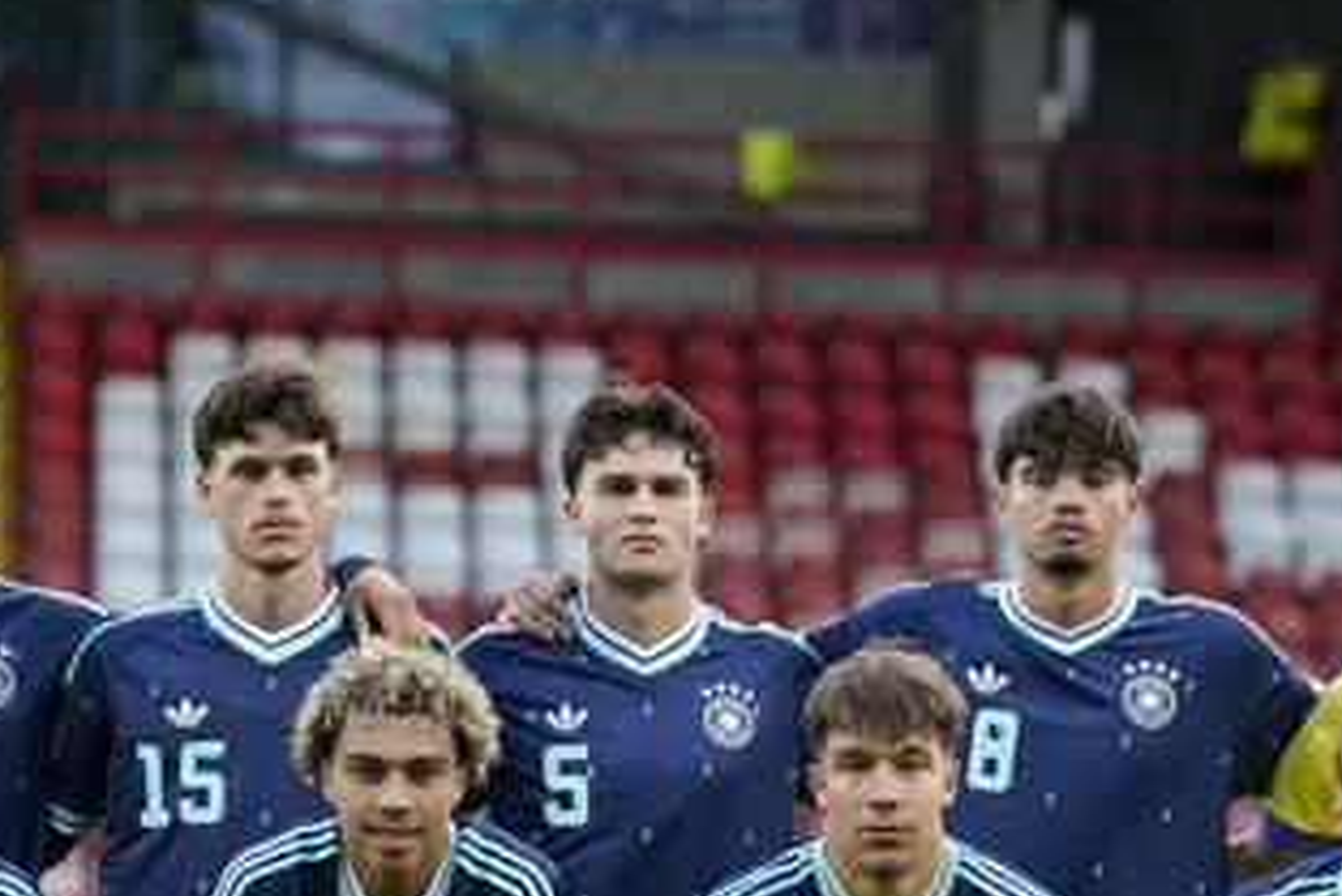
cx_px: 909
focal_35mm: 349
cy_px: 802
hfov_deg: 5.9
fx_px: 13015
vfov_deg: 3.9
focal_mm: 119
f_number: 2.8
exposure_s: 1/2000
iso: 2000
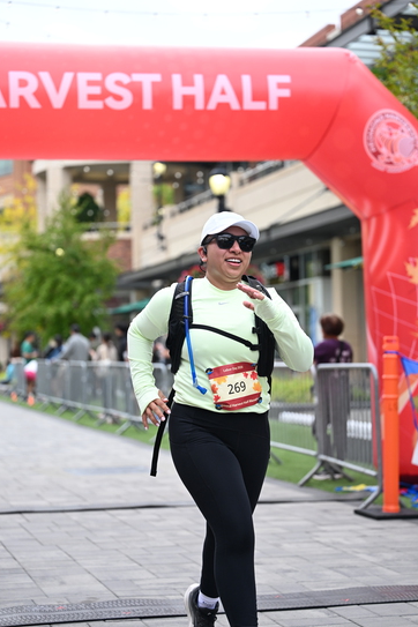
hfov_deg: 18.2
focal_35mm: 75
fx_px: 1306
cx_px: 208
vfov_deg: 27.0
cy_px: 311
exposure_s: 1/2500
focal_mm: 74
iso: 640
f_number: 2.8
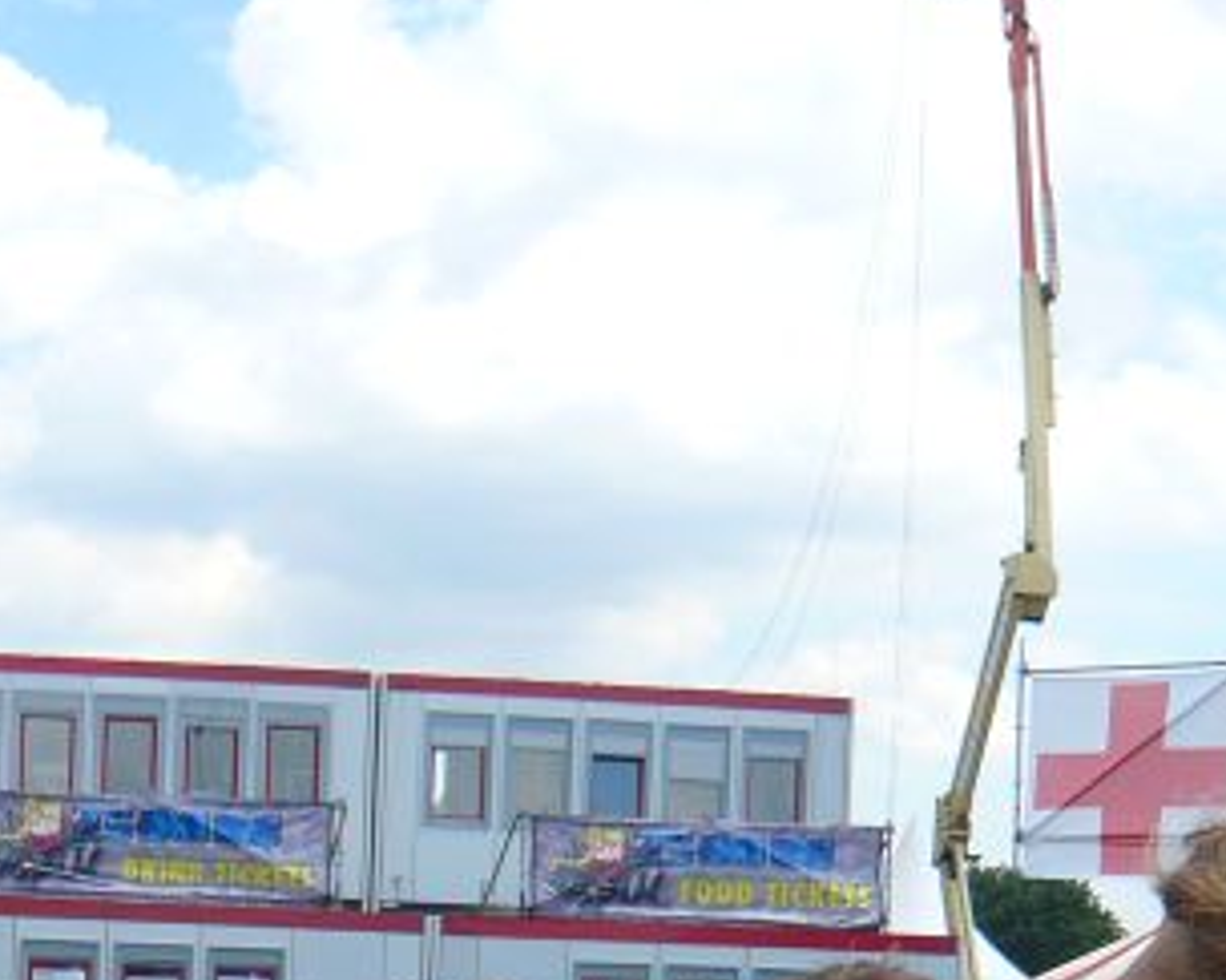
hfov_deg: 25.7
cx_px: 161
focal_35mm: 72
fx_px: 2612
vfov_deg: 20.2
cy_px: 1117
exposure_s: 1/125
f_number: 8
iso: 100
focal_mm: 4.6
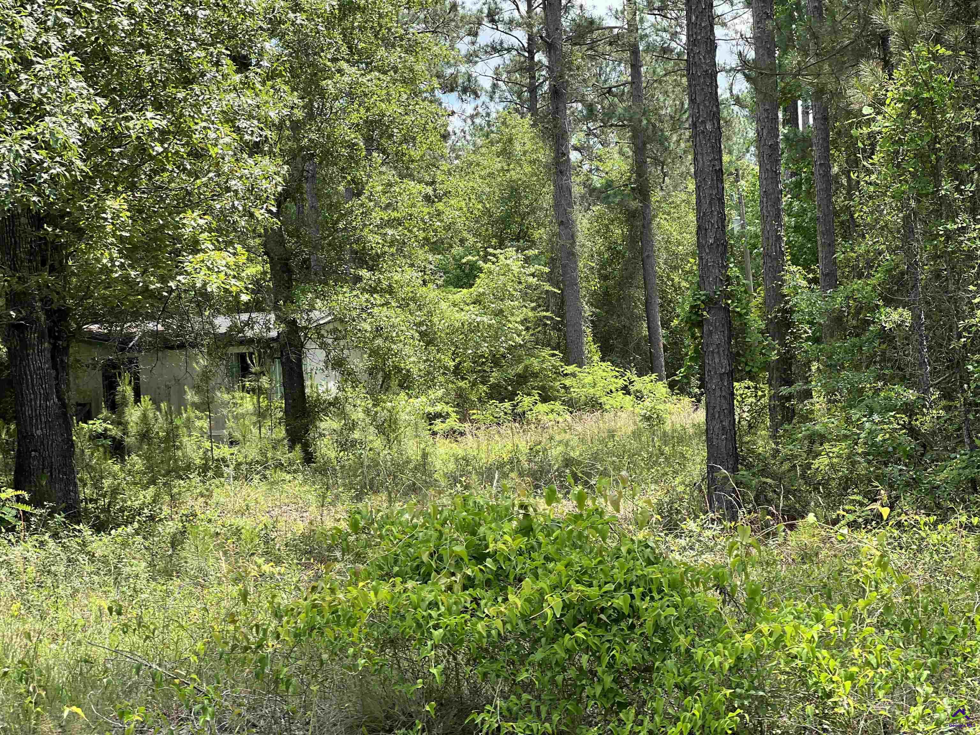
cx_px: 490
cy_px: 368
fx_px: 2180
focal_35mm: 77
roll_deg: +5.0
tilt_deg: +2.9
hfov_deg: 25.3
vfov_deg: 19.1
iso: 25
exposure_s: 1/165
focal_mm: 9
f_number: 2.8
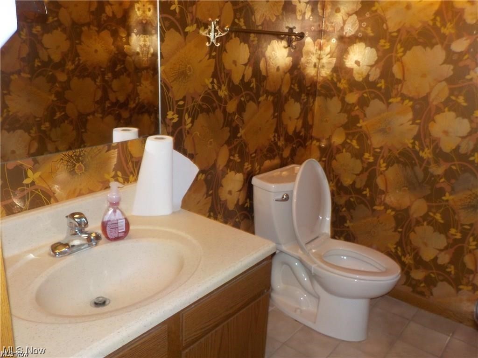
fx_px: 414
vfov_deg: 46.8
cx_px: 239
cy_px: 179
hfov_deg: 60.0
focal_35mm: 30
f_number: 3.3
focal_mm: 4.1
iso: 200
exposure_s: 1/30
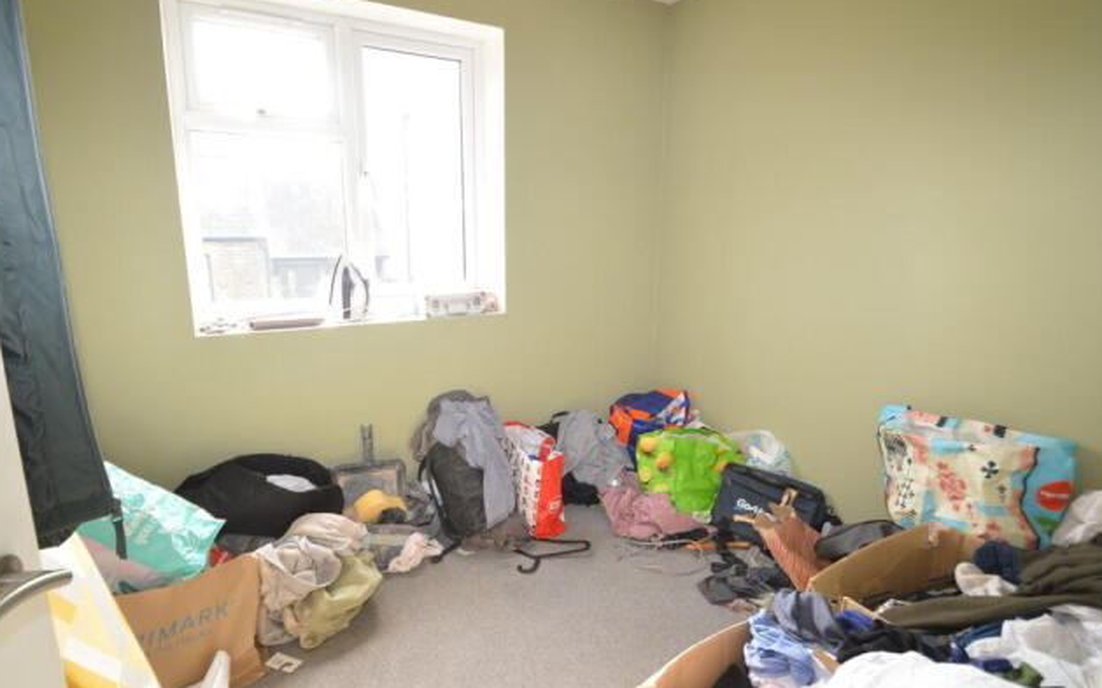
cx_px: 550
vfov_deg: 66.4
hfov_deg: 92.6
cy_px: 343
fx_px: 526
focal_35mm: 18
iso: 400
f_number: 5
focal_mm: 11
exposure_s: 1/100
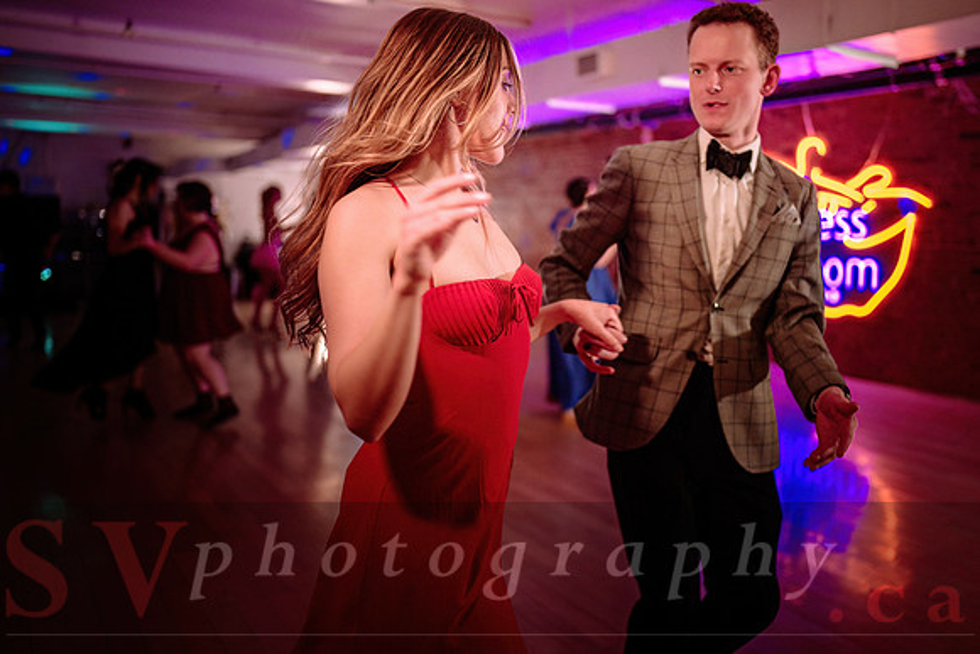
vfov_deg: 43.0
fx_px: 830
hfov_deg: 61.1
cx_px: 519
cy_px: 298
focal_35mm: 30
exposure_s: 1/320
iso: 2500
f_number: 1.4
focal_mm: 28
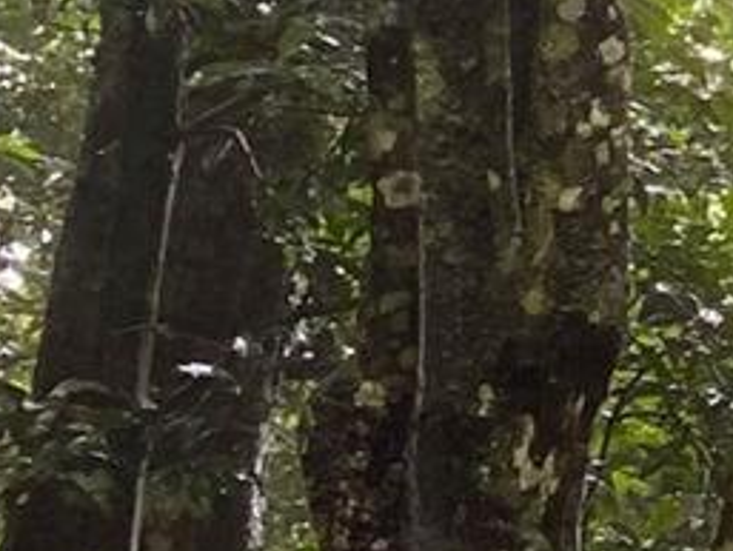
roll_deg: +0.7
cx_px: 2587
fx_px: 4279
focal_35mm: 202
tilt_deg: +7.7
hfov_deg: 7.7
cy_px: -285
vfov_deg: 7.2
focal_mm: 4.25
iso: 64
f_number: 1.8
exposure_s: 1/121
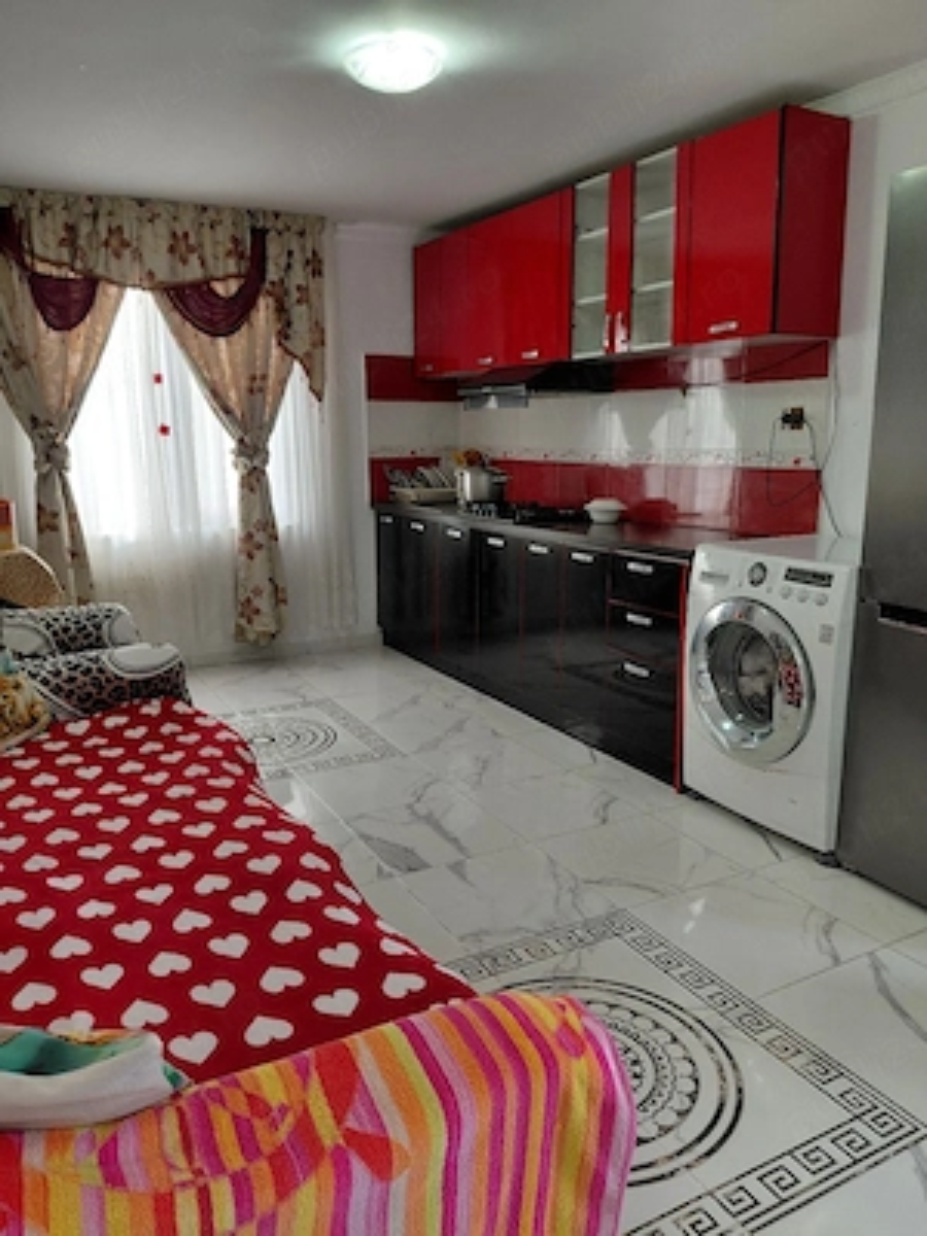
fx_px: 893
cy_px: 618
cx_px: 464
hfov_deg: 54.9
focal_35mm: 25
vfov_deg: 69.4
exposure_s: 1/100
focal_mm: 4.69
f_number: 1.8
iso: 125
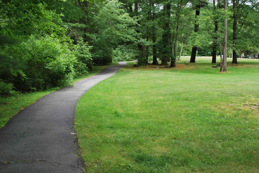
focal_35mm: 42
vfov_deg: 32.0
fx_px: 303
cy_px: 86
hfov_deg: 46.4
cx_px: 130
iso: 200
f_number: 8
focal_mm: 28
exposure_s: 1/60
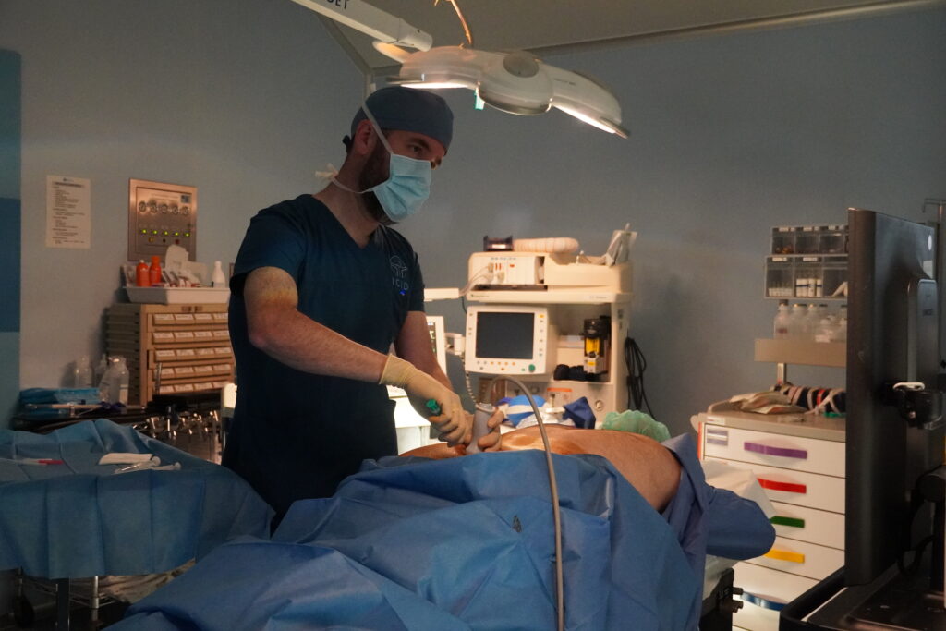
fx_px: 1064
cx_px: 473
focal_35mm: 40
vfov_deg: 33.0
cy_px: 316
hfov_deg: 47.9
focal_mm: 27
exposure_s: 1/100
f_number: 4.5
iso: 6400
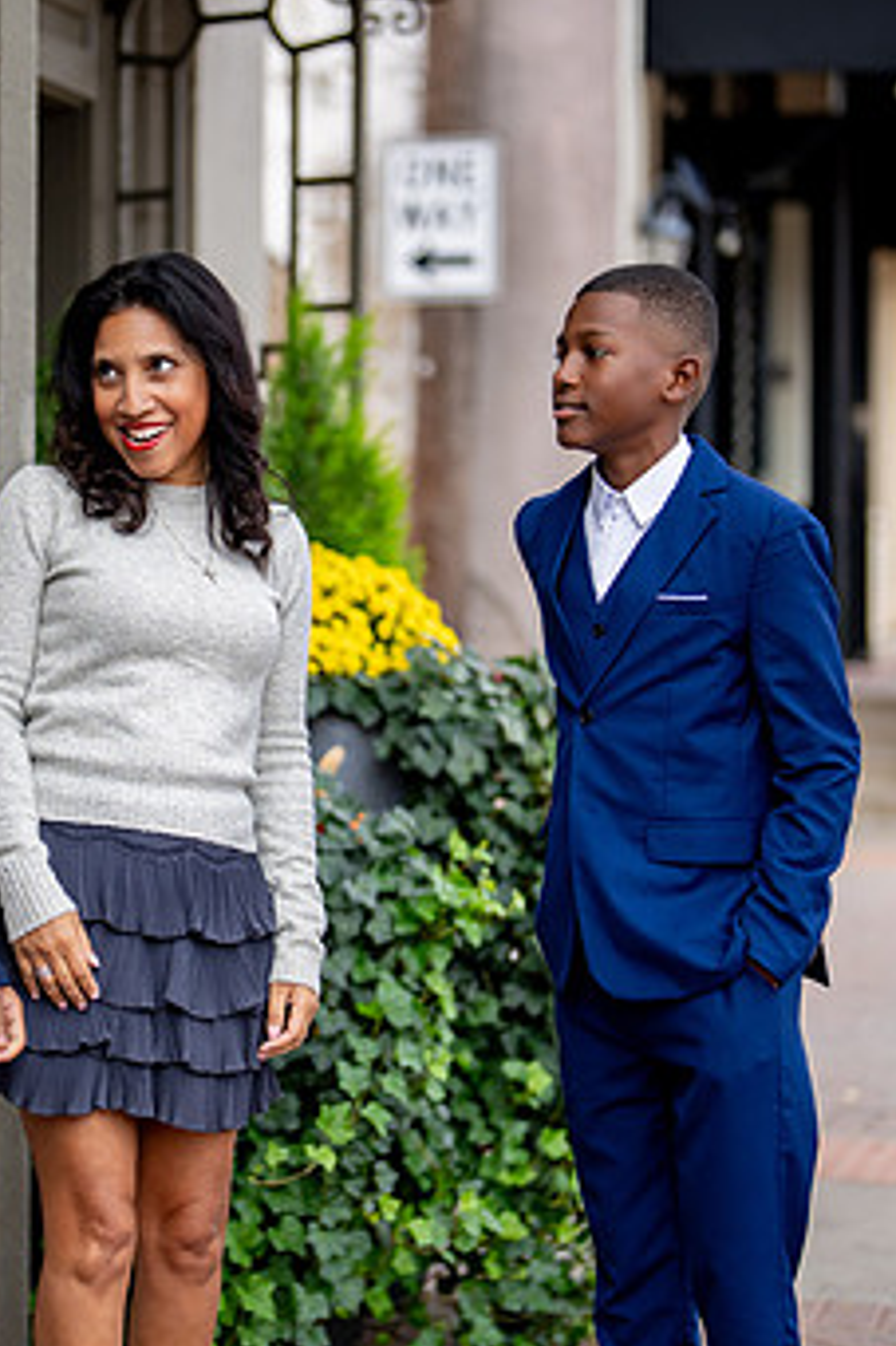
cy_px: 712
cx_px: 176
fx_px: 3513
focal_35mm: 94
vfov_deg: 21.7
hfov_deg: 14.5
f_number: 1.2
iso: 100
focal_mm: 50
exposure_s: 1/2000
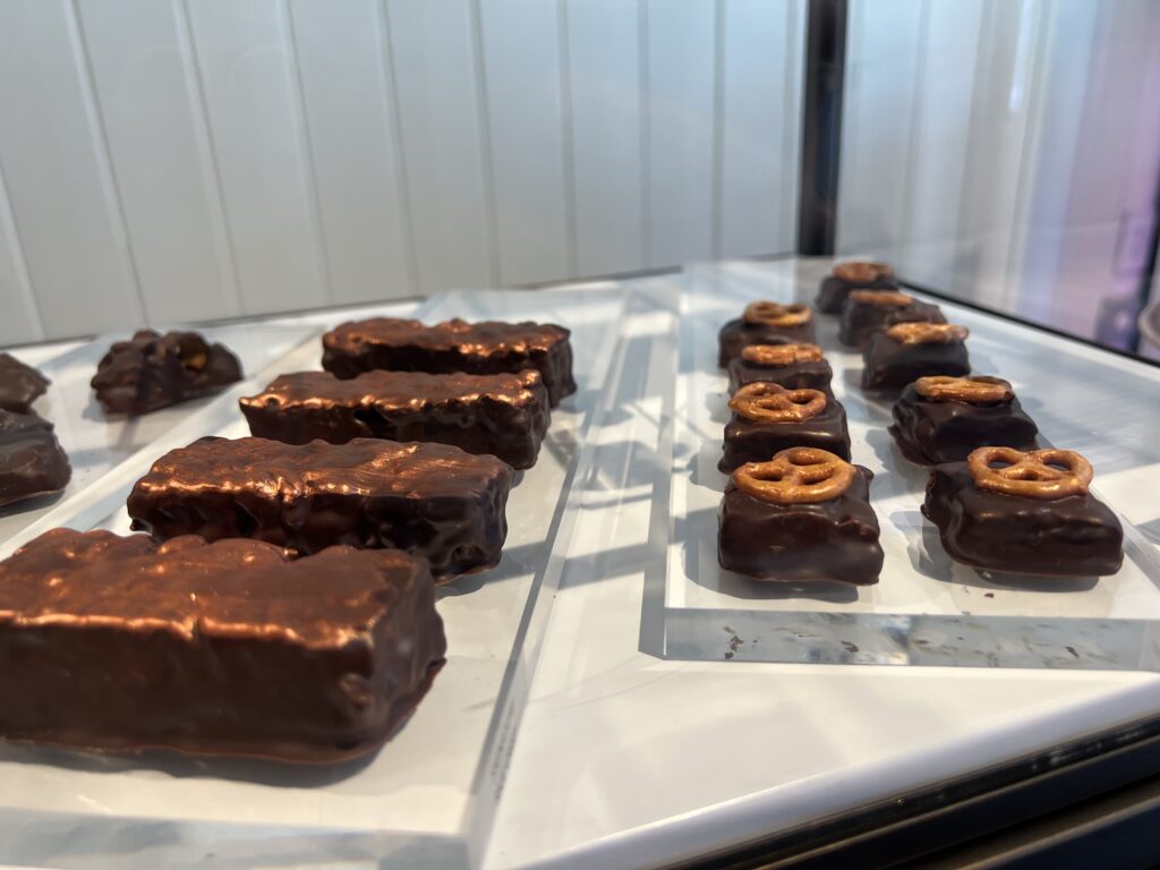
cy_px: 435
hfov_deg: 67.3
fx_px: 871
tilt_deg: -23.0
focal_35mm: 26
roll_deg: +1.5
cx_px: 580
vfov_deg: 53.1
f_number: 1.5
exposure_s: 1/120
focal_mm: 5.7
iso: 100
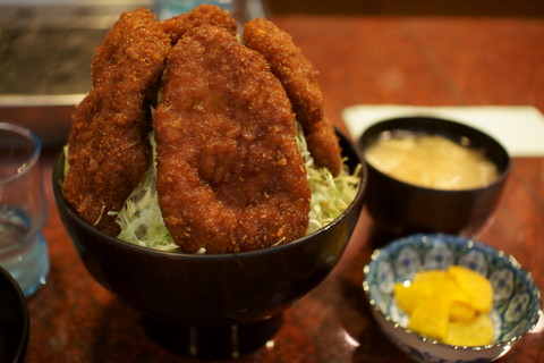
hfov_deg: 43.6
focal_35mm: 45
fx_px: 680
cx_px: 272
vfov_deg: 29.9
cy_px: 182
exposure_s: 1/50
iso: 1600
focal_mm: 30
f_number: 2.8
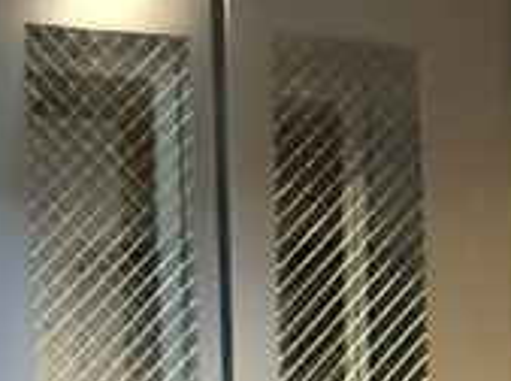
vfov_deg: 15.9
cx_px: 169
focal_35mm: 85
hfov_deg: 23.0
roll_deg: +1.0
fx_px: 1252
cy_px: 575
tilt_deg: -3.4
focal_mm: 2.22
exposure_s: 1/33
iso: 1250
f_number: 2.2
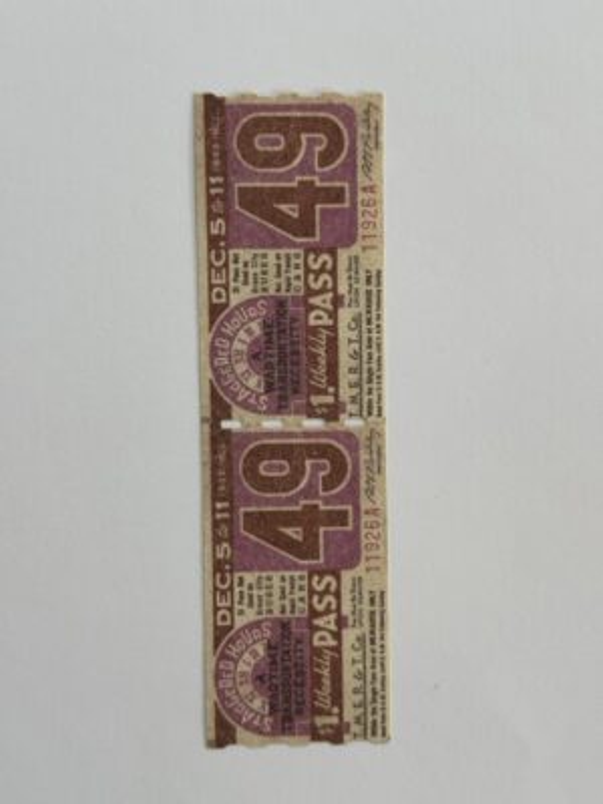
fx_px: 1115
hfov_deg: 30.3
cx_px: 302
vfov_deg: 39.7
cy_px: 402
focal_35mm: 48
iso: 50
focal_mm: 6.76
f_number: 1.78
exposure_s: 1/50
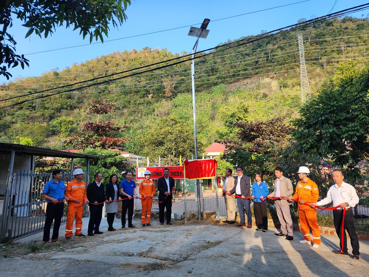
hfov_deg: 73.9
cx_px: 184
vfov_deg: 58.9
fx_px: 245
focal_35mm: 23
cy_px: 138
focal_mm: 6.4
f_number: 1.8
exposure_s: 1/199
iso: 12
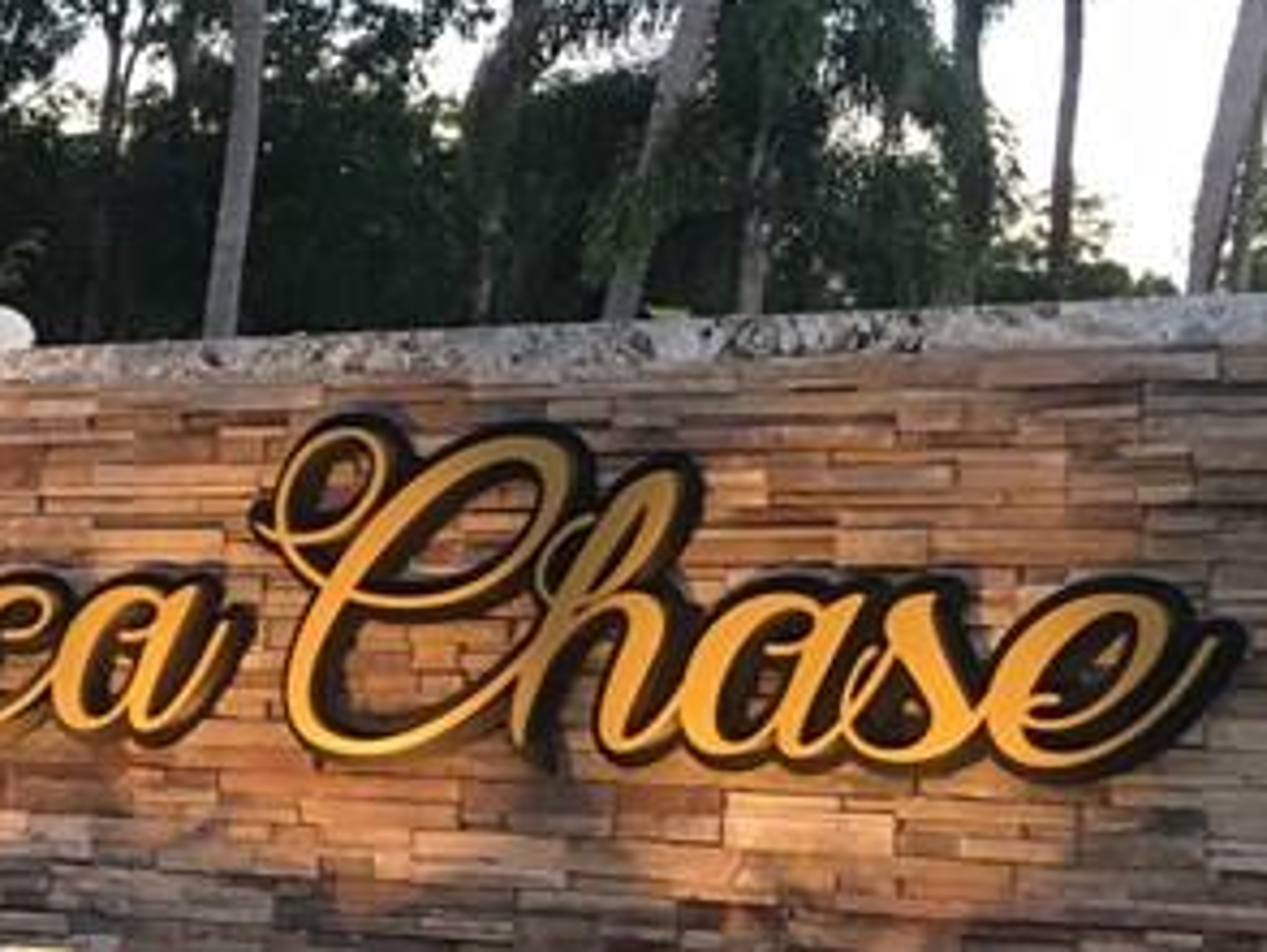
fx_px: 3700
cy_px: 590
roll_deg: +1.0
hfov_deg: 17.8
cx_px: -521
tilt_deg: -0.7
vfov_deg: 14.7
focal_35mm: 101
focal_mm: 4.15
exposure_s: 1/30
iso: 32
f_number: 2.2
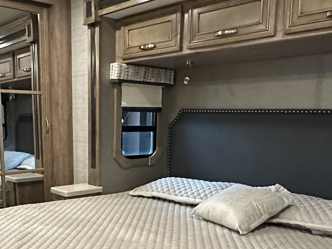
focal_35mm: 41
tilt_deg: -7.0
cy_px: 178
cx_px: 127
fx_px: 393
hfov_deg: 45.4
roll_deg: -0.3
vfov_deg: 34.6
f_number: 2.2
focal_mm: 2.22
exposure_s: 1/60
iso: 1000
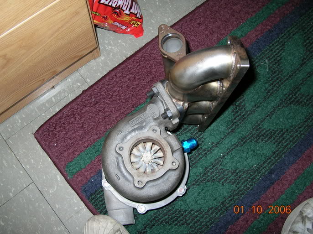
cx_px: 156
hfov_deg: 51.4
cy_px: 117
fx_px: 325
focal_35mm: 36
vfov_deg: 39.6
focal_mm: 6
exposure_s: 1/60.1
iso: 50
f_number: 2.7
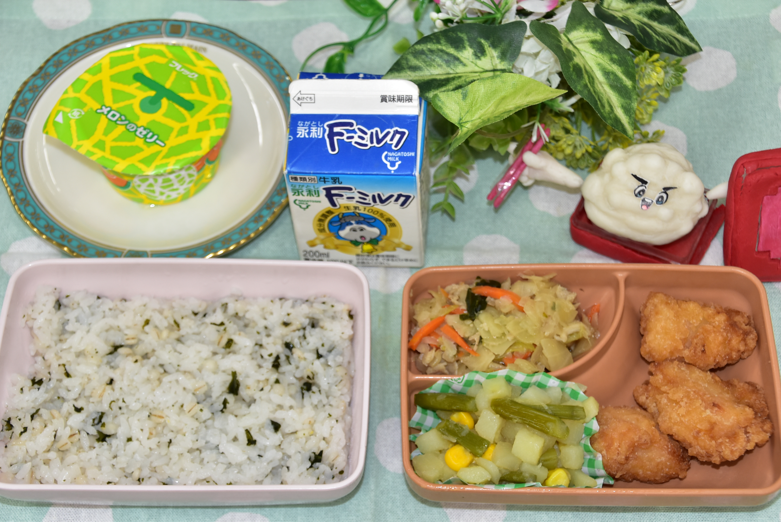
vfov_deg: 18.2
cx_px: 390
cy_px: 261
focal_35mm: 75
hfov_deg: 27.0
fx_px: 1628
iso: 400
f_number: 5
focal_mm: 50
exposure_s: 1/80
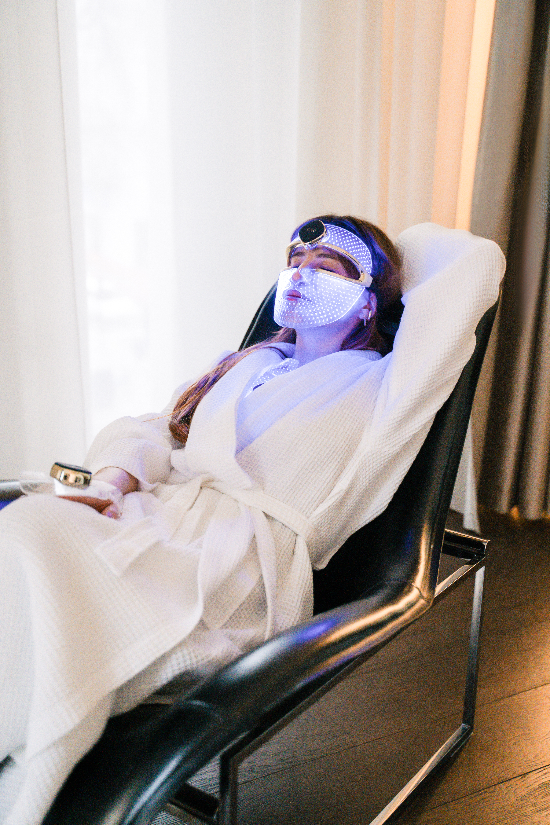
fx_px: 1008
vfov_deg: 44.5
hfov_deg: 30.5
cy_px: 412
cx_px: 275
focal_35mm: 44
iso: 1600
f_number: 2.8
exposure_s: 1/160
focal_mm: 44
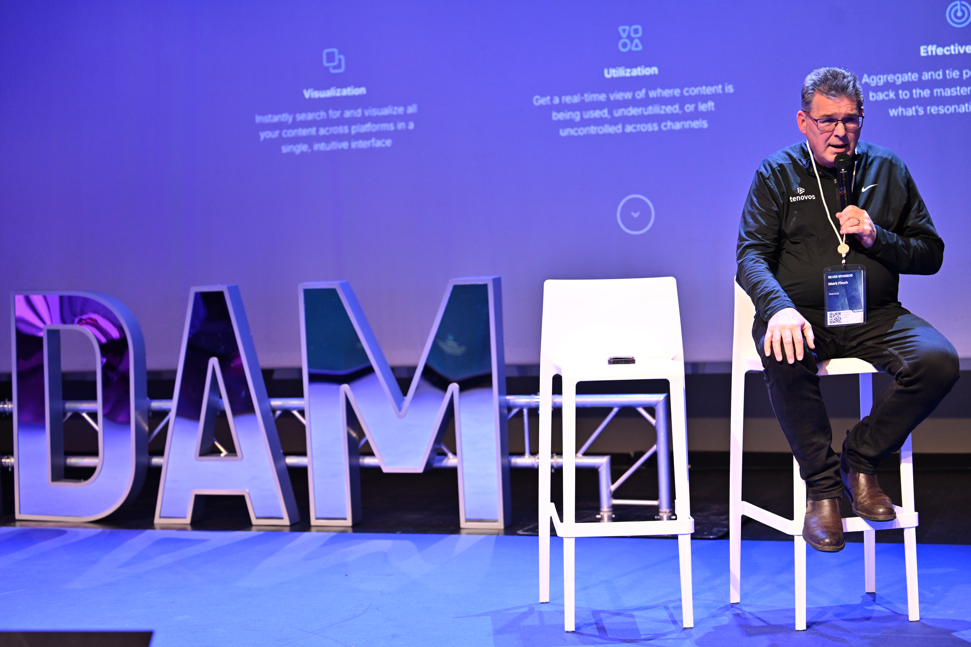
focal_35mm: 70
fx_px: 1888
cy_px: 324
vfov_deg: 19.5
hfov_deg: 28.8
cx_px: 486
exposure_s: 1/160
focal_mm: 70
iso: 1600
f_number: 2.8
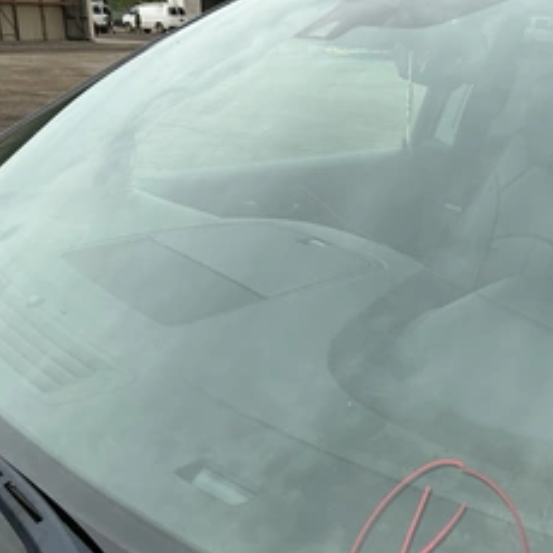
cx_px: 471
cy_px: 325
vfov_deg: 39.0
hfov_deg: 37.2
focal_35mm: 43
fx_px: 777
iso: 25
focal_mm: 3
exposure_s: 1/1279
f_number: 1.8
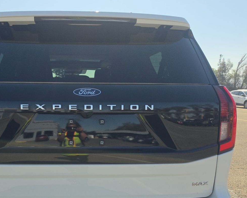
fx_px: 271
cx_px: 76
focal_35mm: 37
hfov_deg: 48.0
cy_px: 133
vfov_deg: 39.6
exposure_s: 1/6353
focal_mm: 6.5
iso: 65
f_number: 1.4
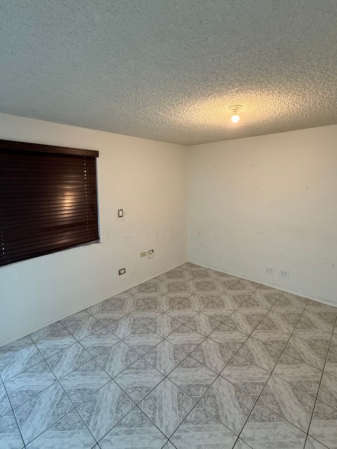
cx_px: 164
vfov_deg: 90.8
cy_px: 207
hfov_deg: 74.7
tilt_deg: -5.4
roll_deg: +0.1
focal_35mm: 17
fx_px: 221
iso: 320
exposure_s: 1/60
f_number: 2.2
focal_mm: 2.22
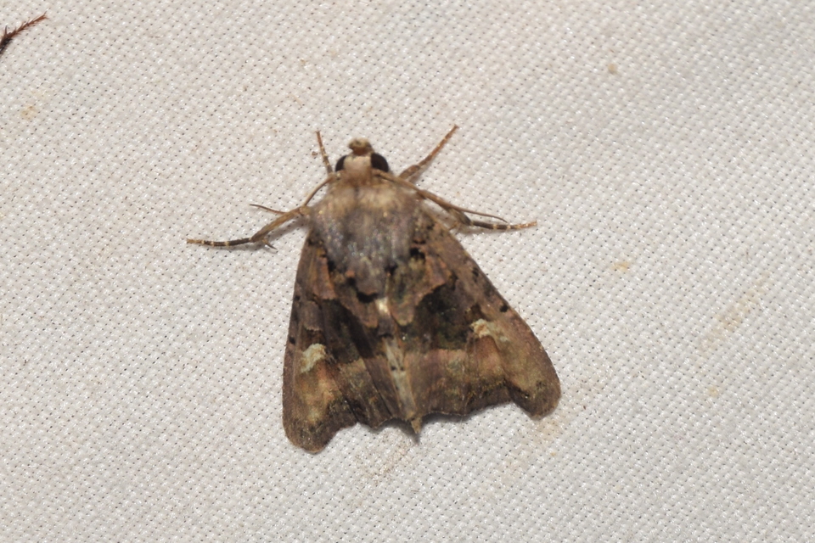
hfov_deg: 9.8
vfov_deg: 6.5
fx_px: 4754
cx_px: 408
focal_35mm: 210
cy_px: 272
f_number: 13
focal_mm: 140
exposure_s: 1/160
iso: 100
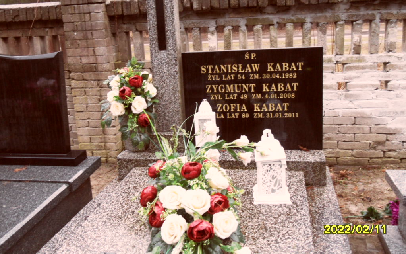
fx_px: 376
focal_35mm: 34
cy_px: 108
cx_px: 203
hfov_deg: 56.7
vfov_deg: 37.2
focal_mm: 5.3
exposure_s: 1/30
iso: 200
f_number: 3.4
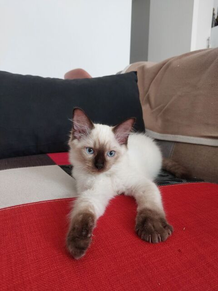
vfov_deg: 69.4
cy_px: 146
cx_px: 109
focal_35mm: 25
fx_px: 210
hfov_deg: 54.9
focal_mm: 5.23
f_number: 1.8
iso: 200
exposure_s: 1/50
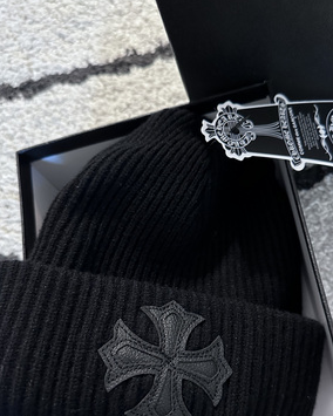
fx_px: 407
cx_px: 187
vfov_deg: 53.9
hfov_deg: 44.5
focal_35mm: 33
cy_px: 248
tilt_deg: -70.0
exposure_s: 1/25
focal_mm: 6.86
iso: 800
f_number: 1.78
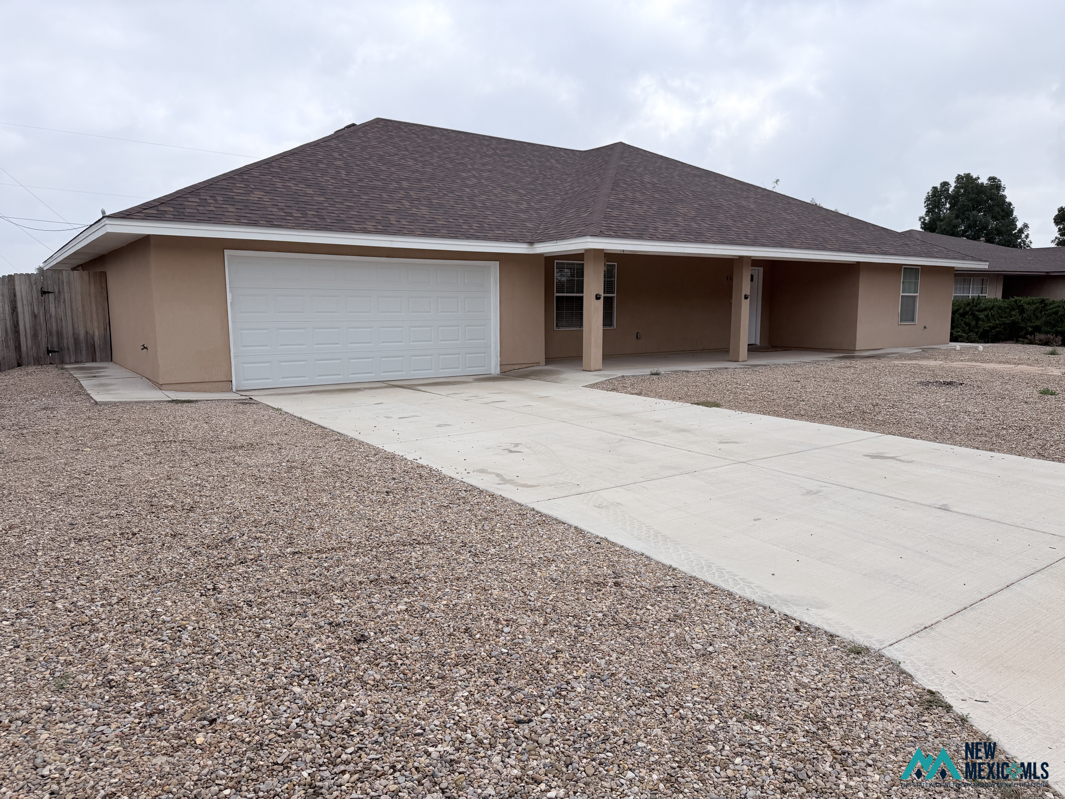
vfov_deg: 56.8
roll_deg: +0.2
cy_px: 400
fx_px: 738
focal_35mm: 24
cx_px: 532
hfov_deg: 71.6
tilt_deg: -7.6
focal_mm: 6.76
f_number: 1.78
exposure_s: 1/4975
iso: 80
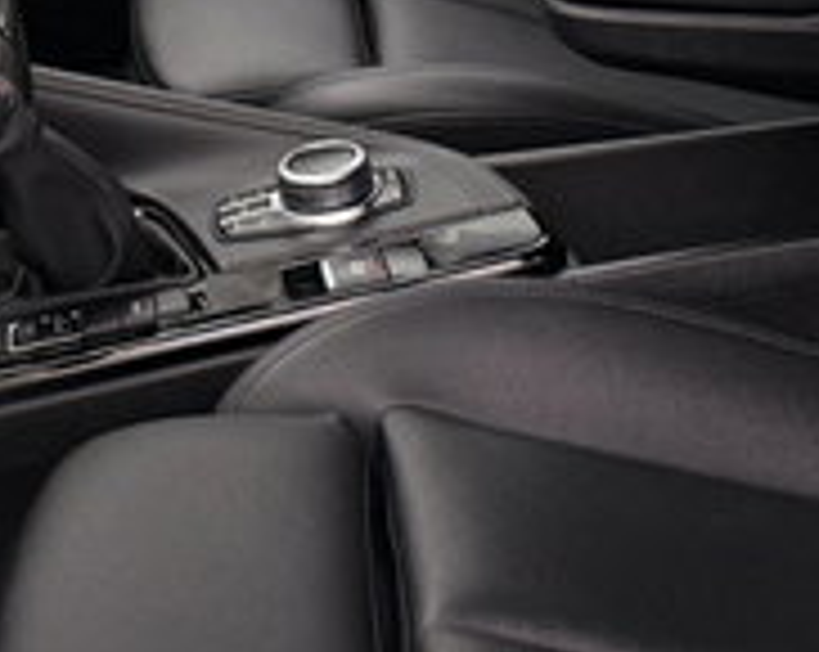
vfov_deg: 15.0
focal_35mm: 98
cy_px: -184
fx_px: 2372
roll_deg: +3.0
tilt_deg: -17.1
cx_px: 261
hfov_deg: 19.5
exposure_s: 1/50
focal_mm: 6.76
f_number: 1.78
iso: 100
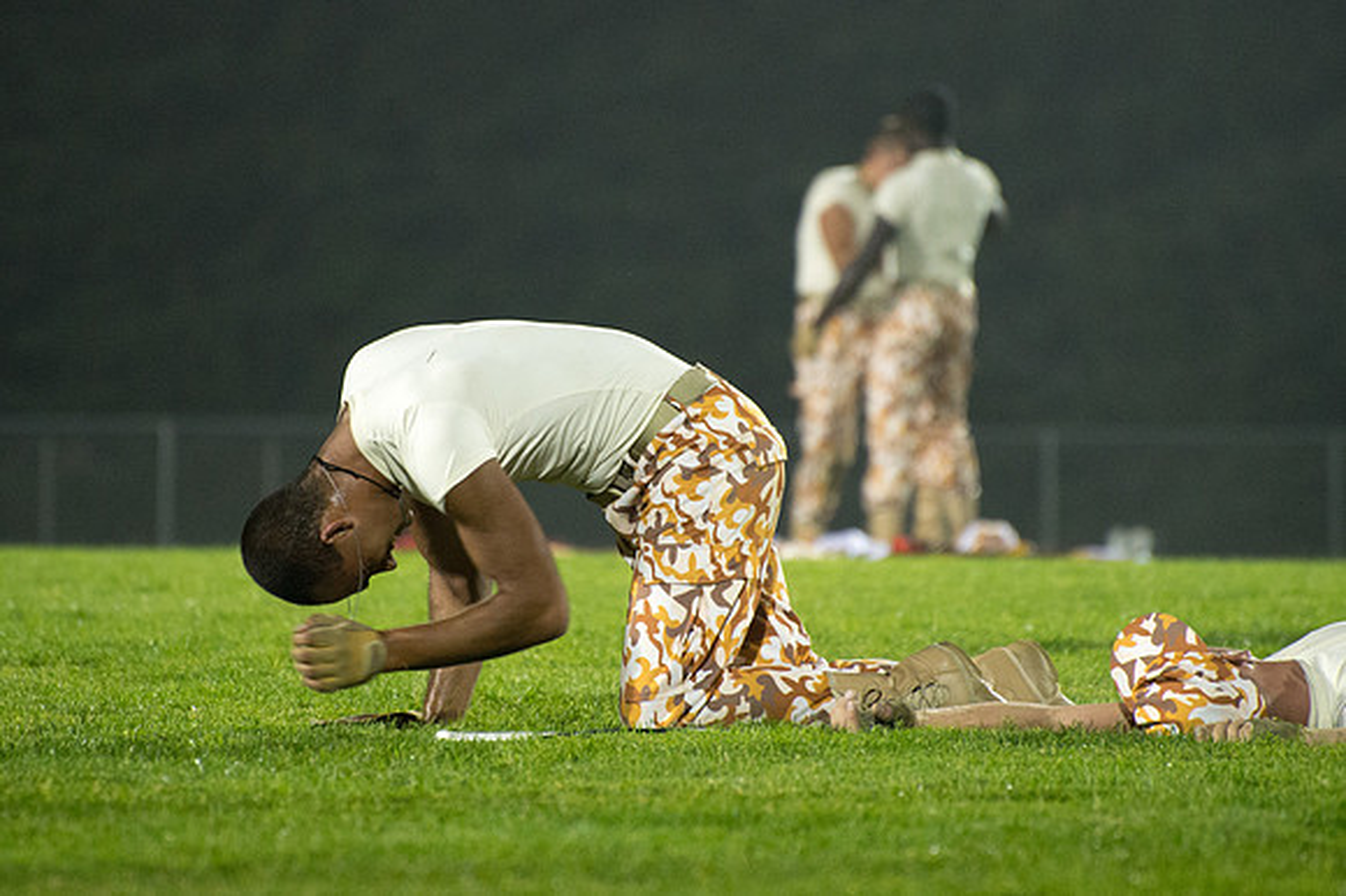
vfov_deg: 3.5
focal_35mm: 395
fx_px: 14769
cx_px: 626
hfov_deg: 5.2
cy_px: 394
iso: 5000
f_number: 5.6
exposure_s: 1/160
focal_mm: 300
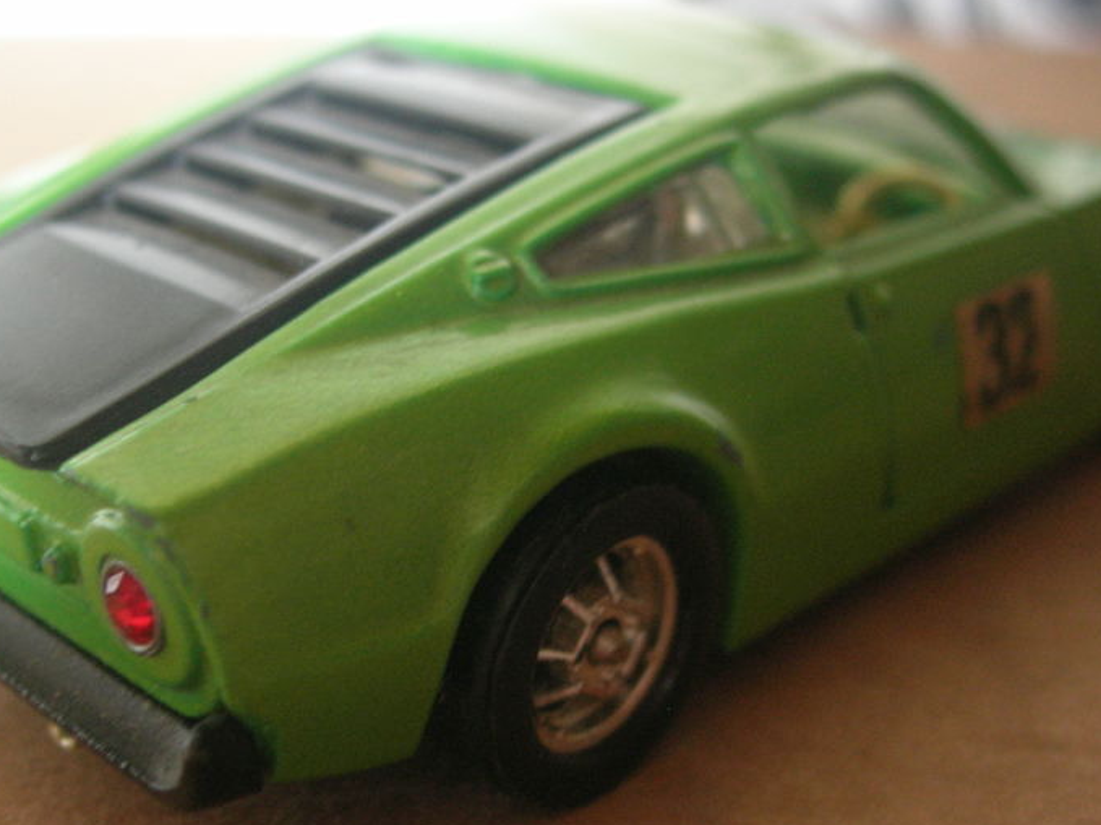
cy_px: 442
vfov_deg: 26.1
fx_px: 1781
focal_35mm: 56
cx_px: 530
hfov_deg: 34.4
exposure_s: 1/3.2
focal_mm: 7.8
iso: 144
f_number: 2.8
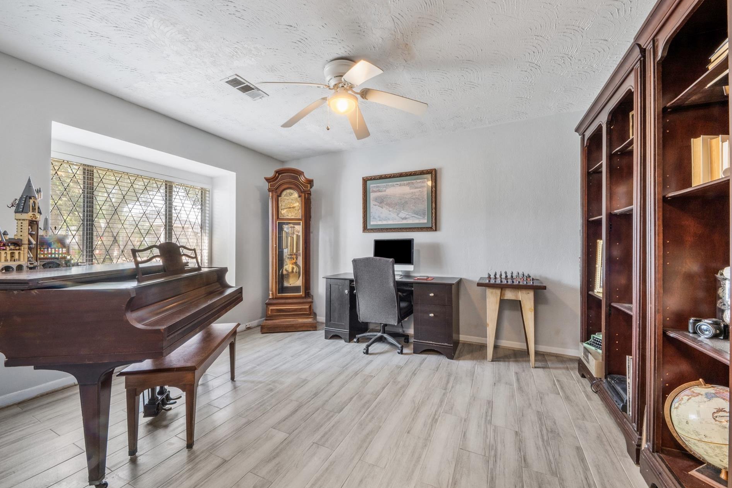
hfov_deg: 108.3
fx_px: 264
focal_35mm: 13
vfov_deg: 85.4
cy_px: 236
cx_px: 365
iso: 250
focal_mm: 12
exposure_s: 6
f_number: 9
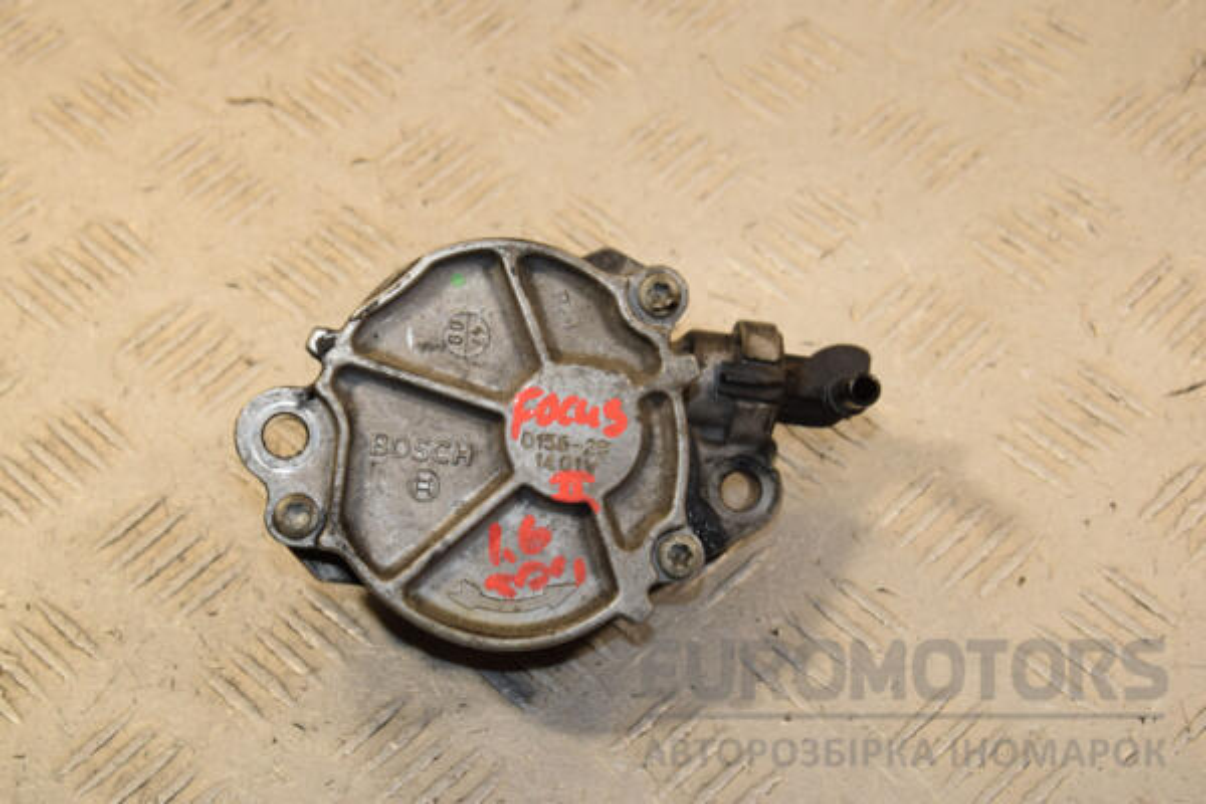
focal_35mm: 87
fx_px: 2914
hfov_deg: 23.4
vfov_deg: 15.7
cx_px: 603
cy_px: 402
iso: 800
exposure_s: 1/200
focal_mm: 58
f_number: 9
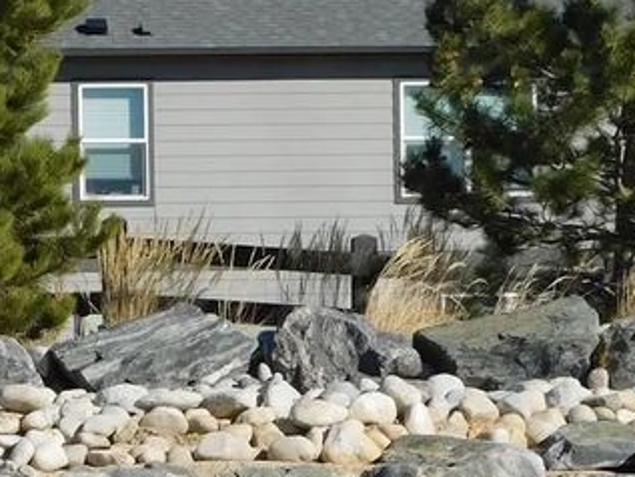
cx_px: 22
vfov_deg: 7.0
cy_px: 491
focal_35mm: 213
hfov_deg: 9.2
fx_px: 3909
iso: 125
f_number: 4.2
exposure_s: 1/1250
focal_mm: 11.7
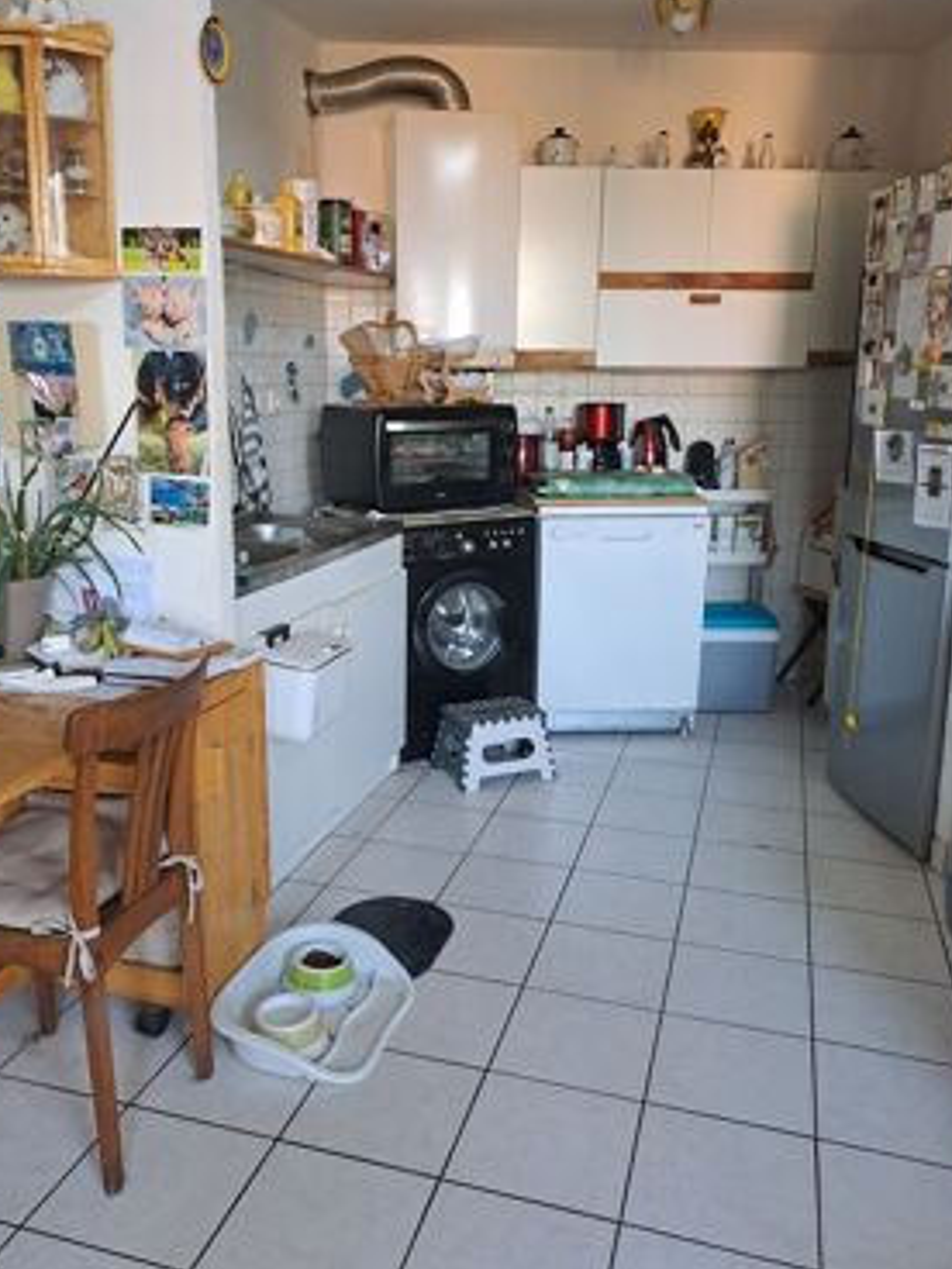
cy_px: 602
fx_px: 1063
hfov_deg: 48.2
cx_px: 445
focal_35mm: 29
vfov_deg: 61.6
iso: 250
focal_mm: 4.65
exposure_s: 1/60
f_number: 1.8
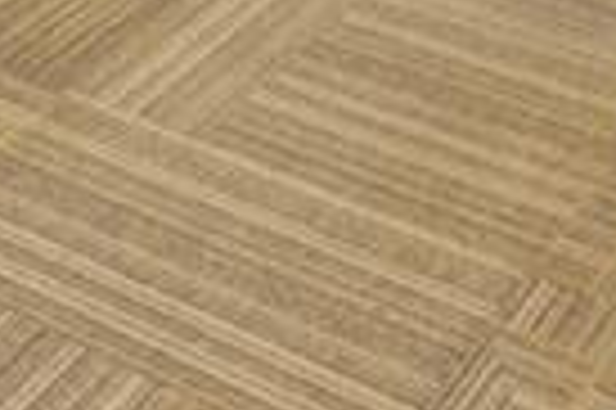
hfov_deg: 19.2
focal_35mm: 105
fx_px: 1795
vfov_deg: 8.7
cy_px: -1072
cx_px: 522
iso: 400
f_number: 8
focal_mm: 14
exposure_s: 1/5
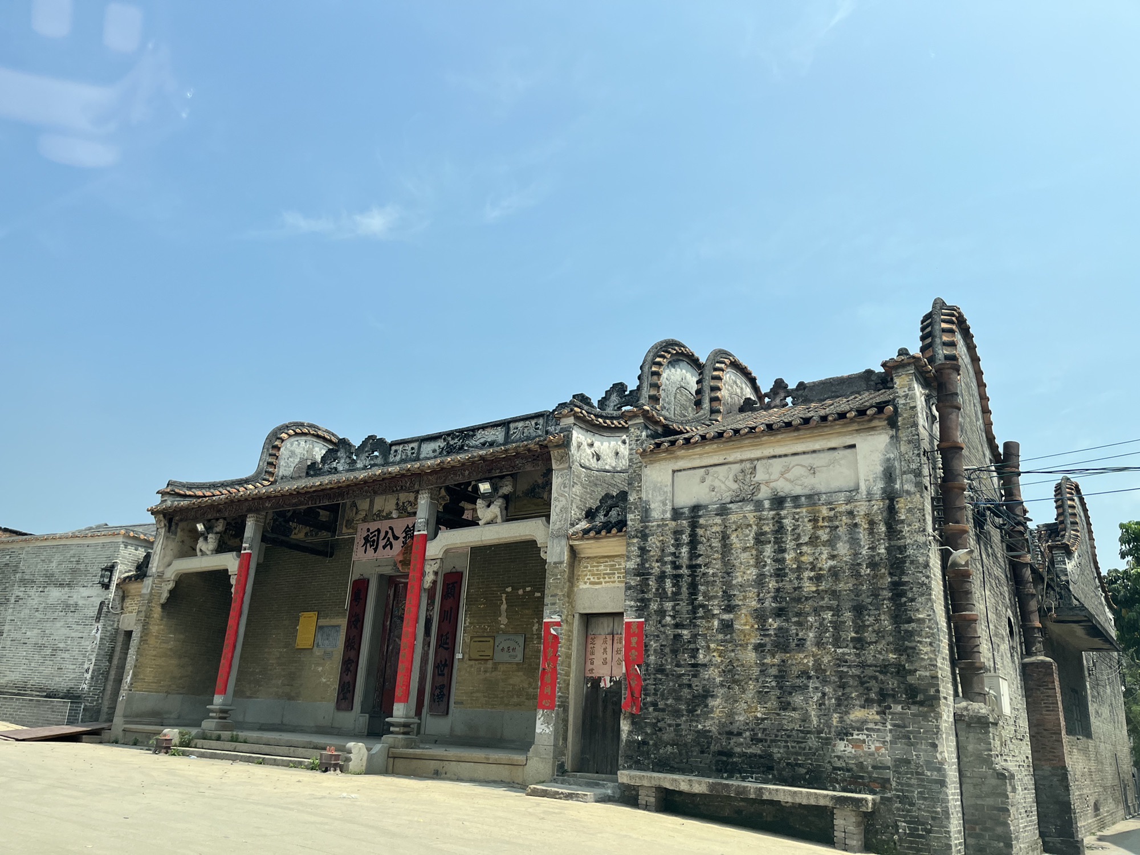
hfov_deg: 67.3
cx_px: 570
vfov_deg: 53.1
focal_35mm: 26
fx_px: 856
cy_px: 428
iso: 50
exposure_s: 1/3311
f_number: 1.6
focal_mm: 5.1
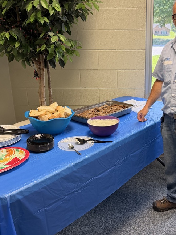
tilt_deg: -16.7
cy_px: 115
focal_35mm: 38
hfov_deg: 37.0
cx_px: 126
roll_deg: +2.6
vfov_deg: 49.0
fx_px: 258
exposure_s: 1/120
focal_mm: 6.76
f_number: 1.78
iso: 200
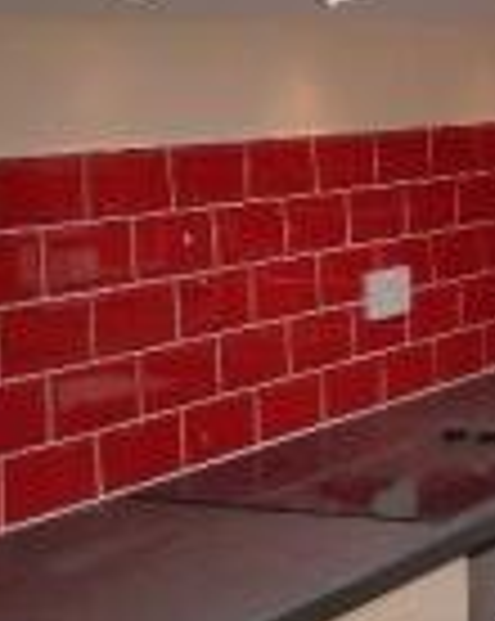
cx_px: 835
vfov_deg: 18.6
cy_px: 277
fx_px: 1890
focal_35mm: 103
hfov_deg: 13.6
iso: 100
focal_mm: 4.1
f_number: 3.3
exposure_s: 1/30
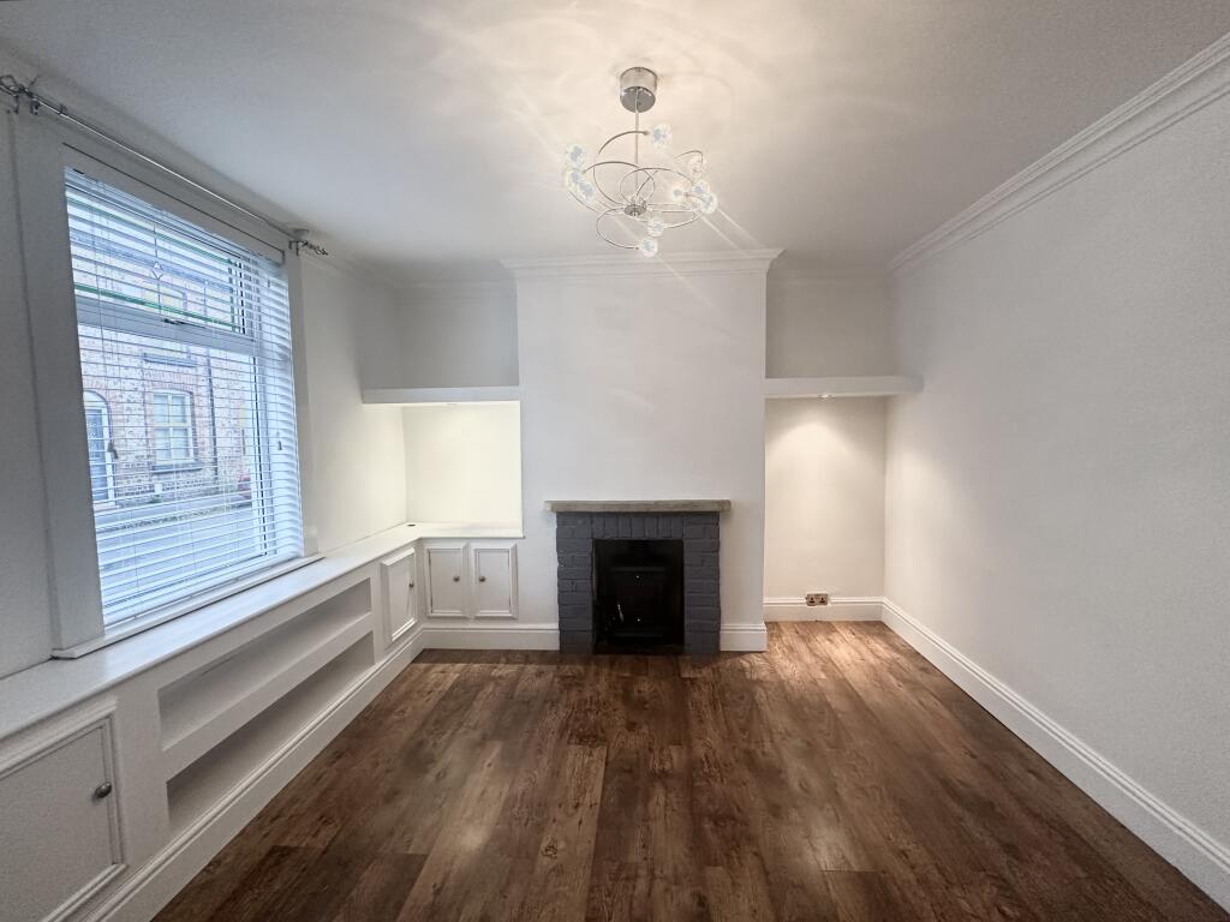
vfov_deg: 85.7
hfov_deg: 102.1
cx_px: 615
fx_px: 497
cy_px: 461
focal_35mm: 14
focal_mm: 2.22
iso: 250
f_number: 2.2
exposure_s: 1/100
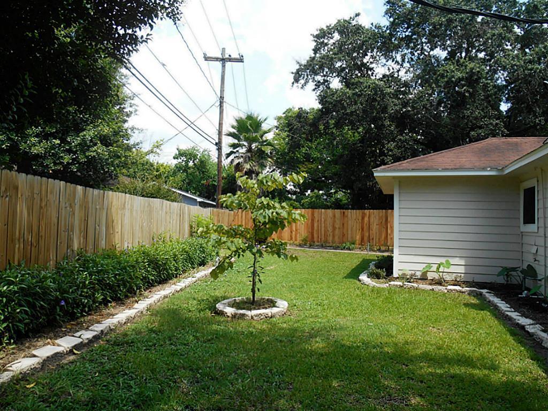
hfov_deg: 67.3
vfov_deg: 53.1
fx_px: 412
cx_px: 274
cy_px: 206
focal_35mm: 26
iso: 80
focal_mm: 4.7
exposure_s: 1/500
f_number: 3.4
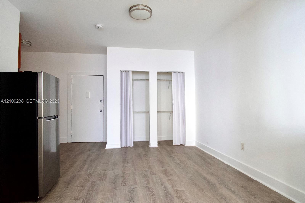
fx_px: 152
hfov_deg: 90.0
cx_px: 152
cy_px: 102
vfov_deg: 67.4
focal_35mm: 18
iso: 1600
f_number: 3.2
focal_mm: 12
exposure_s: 1/160
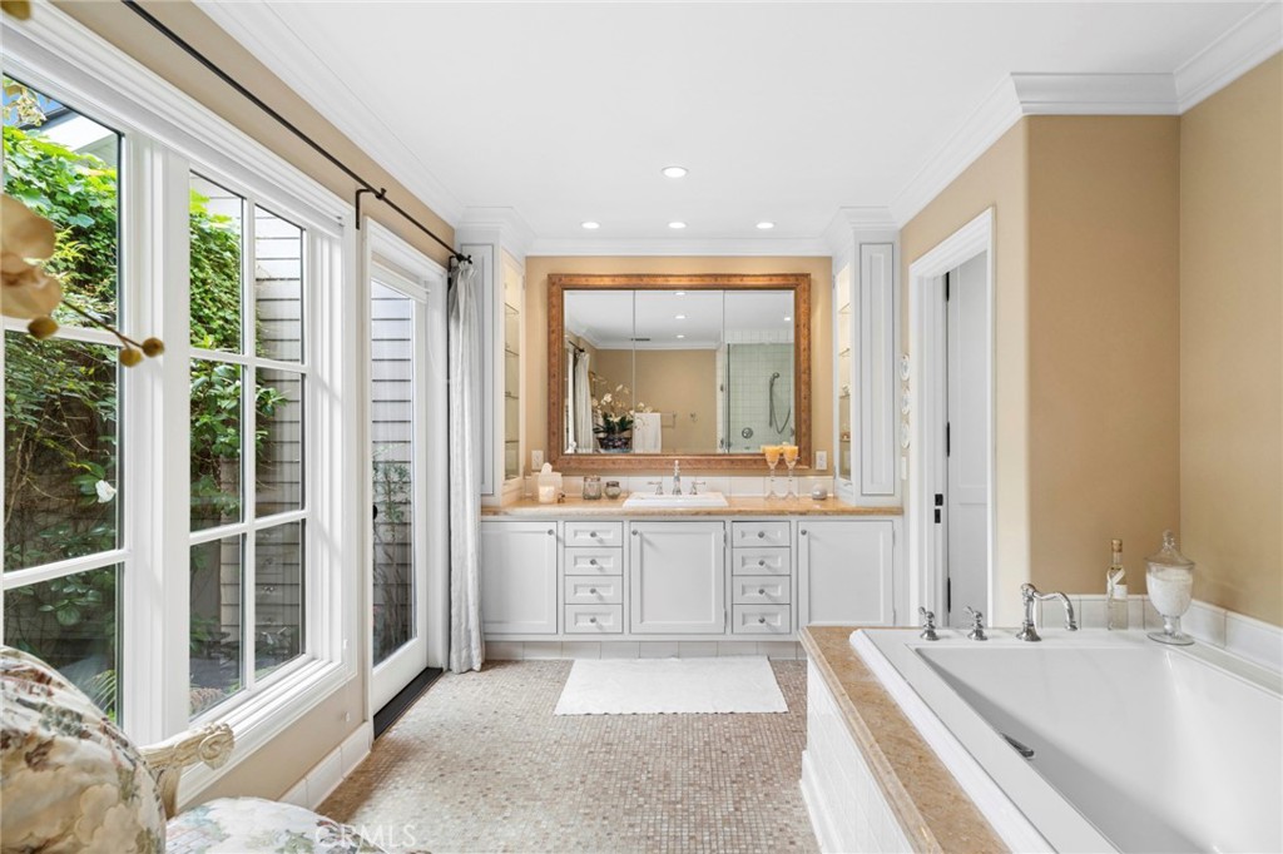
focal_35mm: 18
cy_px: 427
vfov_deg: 67.3
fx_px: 641
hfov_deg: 90.0
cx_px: 642
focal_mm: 18
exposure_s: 1/6
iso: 100
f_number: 7.1
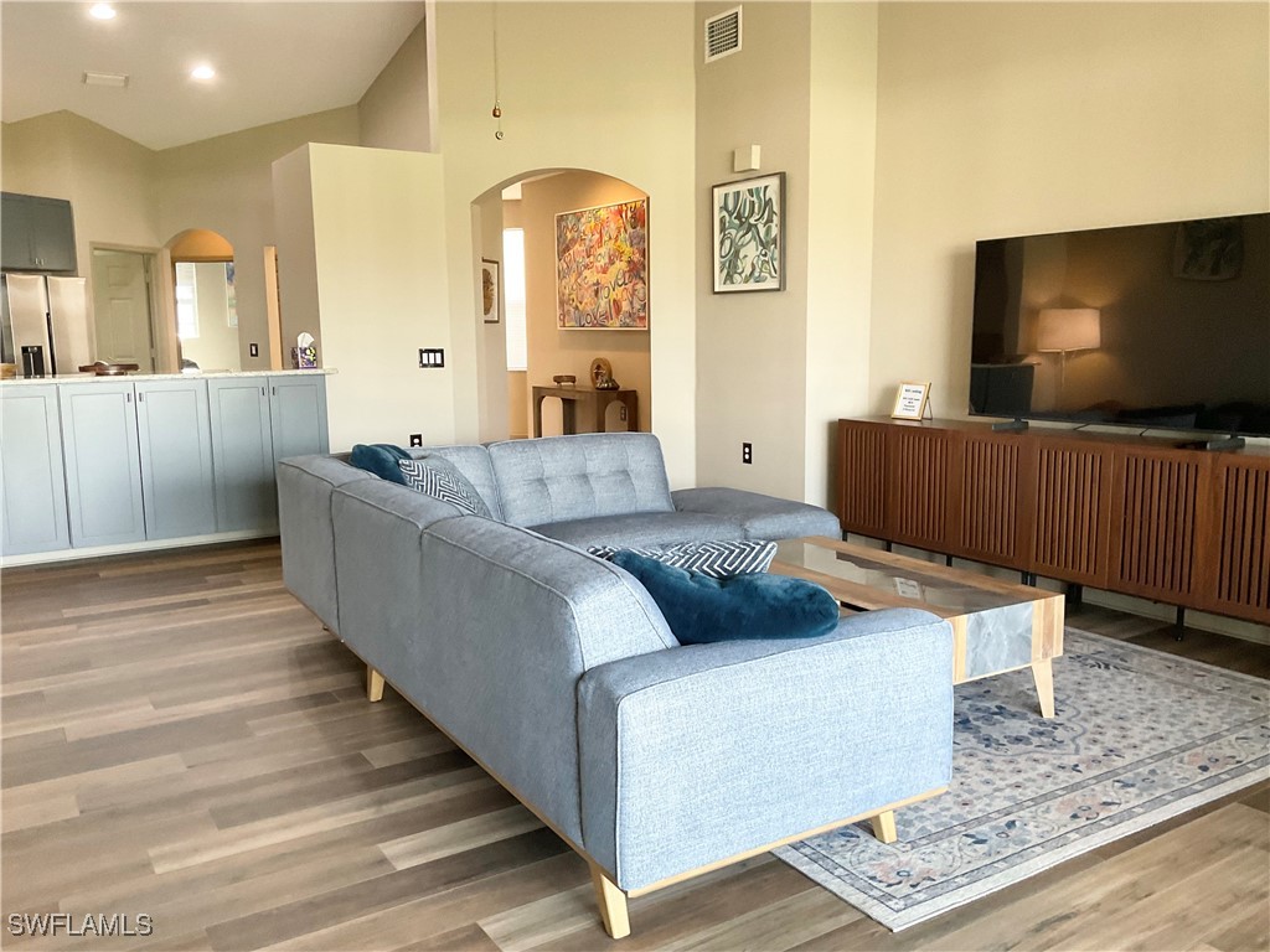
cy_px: 476
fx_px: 1064
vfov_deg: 48.2
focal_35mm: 29
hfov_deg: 61.7
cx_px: 635
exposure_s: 1/60
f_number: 1.8
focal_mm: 3
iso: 125
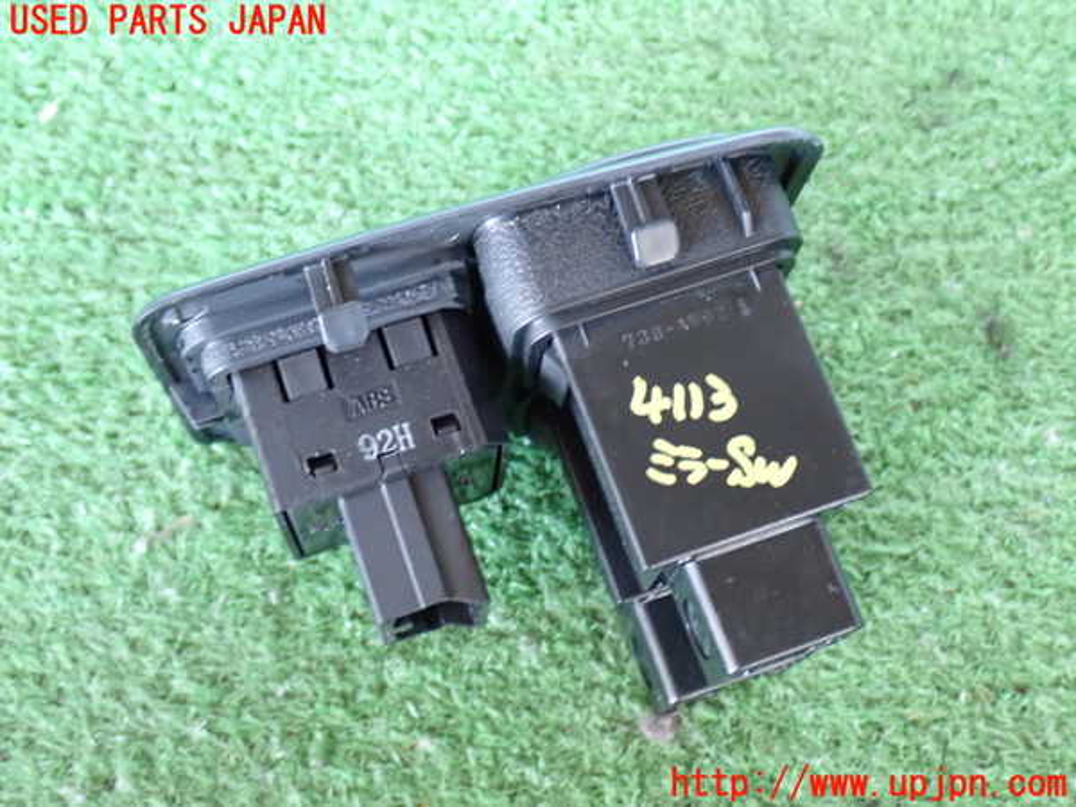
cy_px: 404
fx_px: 1461
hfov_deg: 40.4
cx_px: 538
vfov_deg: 30.9
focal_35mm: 47
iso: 800
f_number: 3.1
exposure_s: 1/25
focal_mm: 8.4
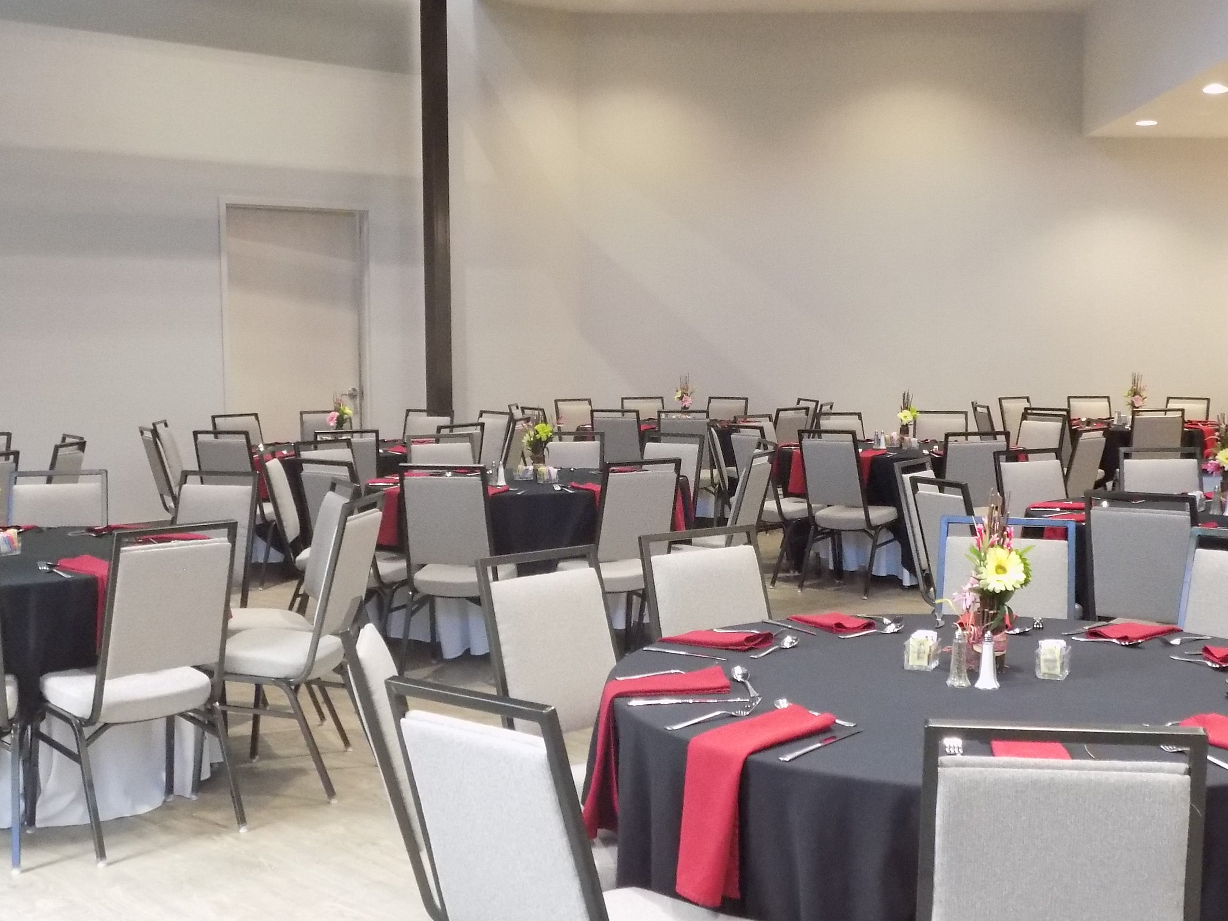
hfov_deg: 43.8
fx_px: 1525
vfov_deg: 33.6
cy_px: 467
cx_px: 696
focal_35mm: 43
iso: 400
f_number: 3.2
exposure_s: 1/20
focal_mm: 4.8
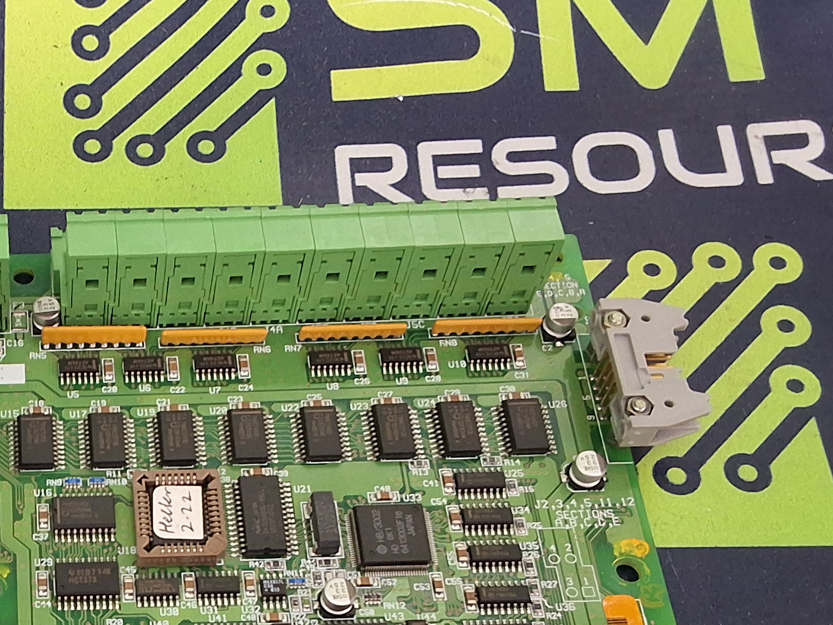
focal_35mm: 61
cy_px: 608
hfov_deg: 29.8
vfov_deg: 23.2
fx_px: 1468
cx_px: 29
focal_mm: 2.91
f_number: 1.9
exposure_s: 1/20
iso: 320
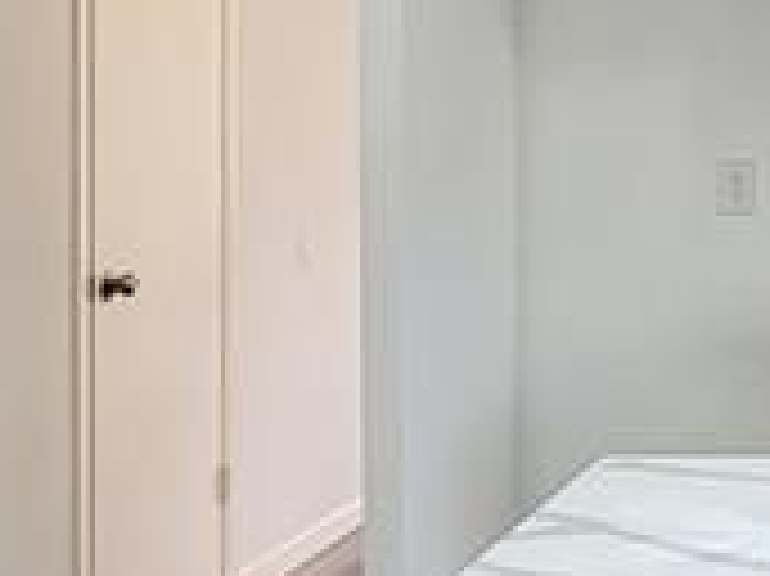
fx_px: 1734
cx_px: 1184
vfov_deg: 18.6
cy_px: 63
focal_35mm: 78
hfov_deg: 20.9
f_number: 2.2
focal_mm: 2.2
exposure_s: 1/60.2
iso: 64
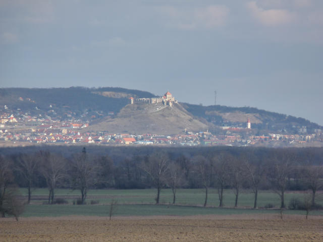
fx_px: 4535
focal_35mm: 486
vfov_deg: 3.1
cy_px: 121
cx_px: 162
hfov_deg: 4.1
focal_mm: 86.4
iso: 160
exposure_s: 1/500
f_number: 5.6
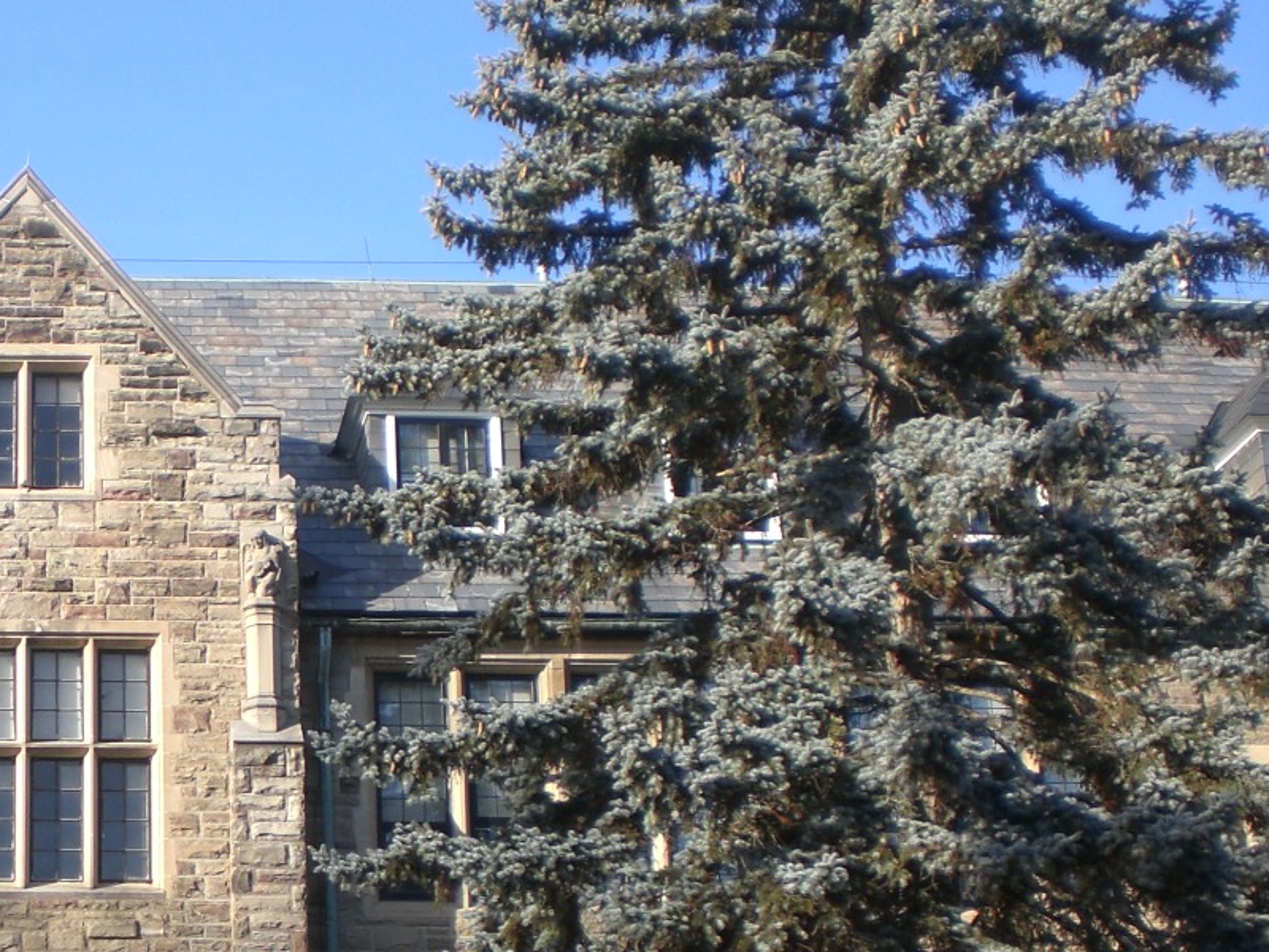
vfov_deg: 19.1
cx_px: 6
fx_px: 2786
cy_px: 811
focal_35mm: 76
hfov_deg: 24.5
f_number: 3.1
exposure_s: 1/400
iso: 50
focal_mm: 6.3
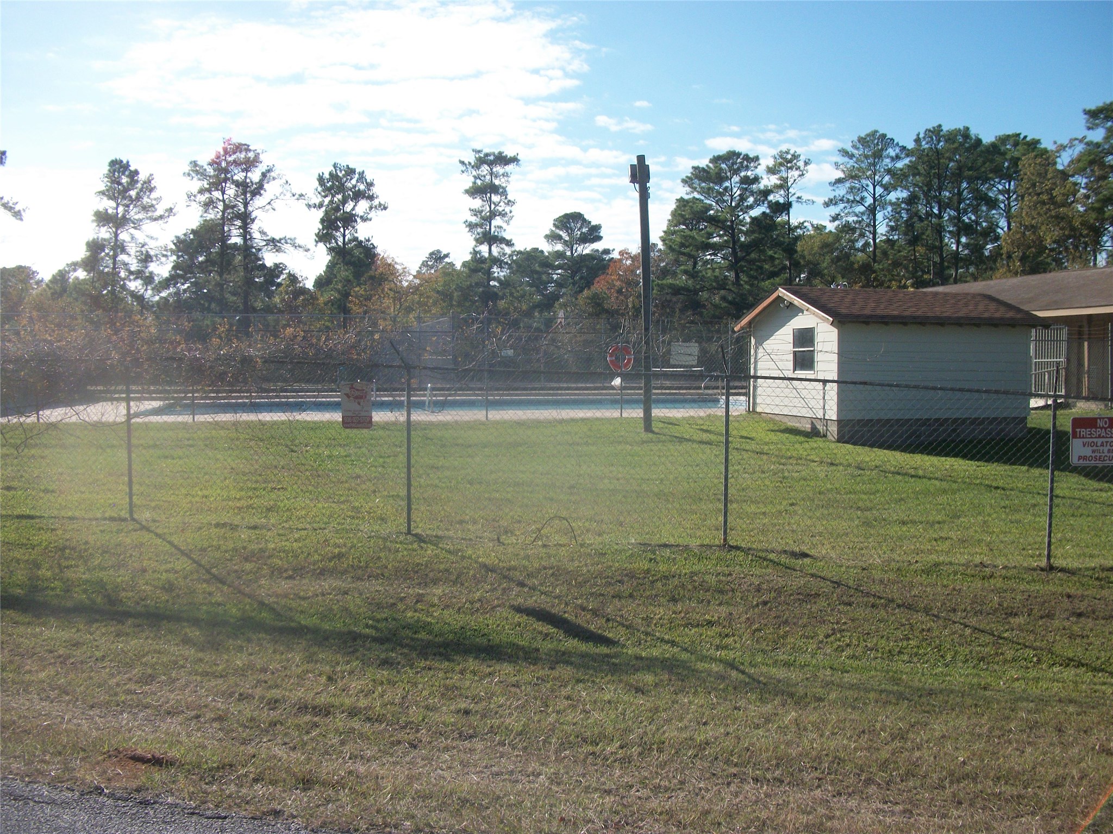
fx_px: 1029
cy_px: 417
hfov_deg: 56.8
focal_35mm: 32
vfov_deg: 44.2
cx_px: 556
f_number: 8.8
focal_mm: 5.7
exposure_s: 1/160
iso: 80
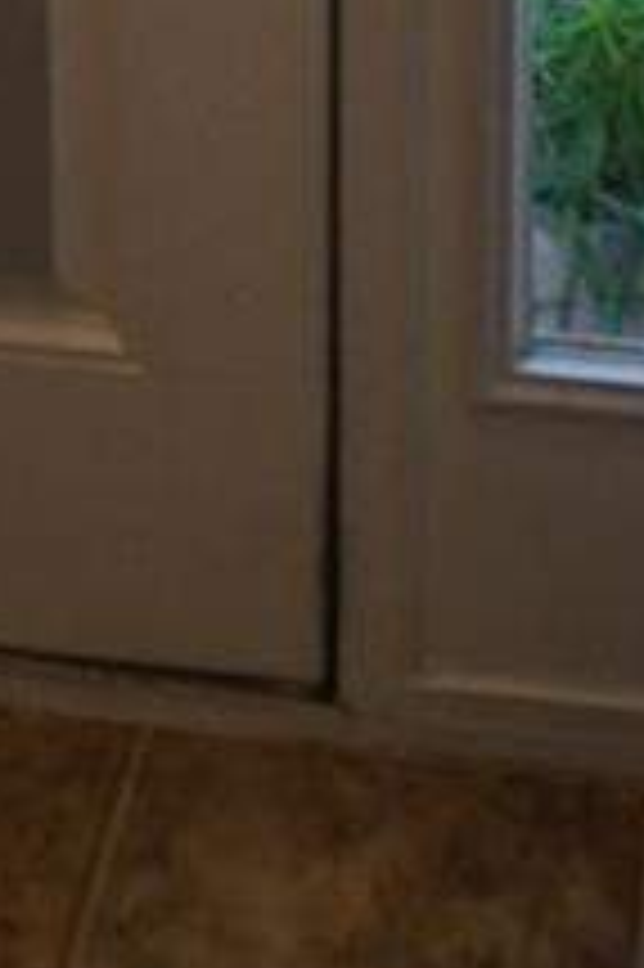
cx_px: 43
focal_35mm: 134
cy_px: -869
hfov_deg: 10.2
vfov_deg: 13.5
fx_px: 3601
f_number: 4
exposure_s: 1/160
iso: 1000
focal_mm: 16
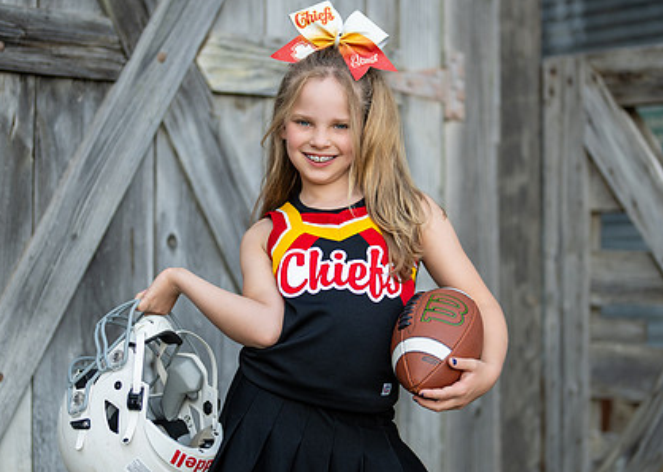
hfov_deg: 24.5
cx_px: 370
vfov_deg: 17.6
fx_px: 1524
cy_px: 252
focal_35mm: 81
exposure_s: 1/2000
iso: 125
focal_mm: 50
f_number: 1.2
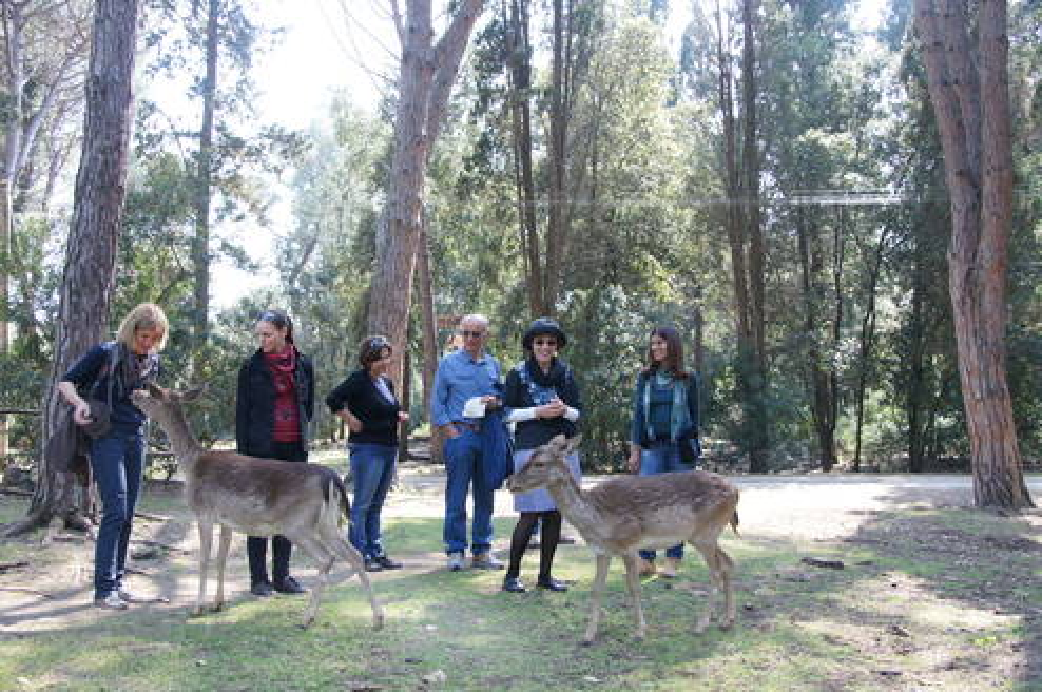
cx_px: 521
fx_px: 954
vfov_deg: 39.9
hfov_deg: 57.3
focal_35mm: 33
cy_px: 346
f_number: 5
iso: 200
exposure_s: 1/60
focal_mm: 22
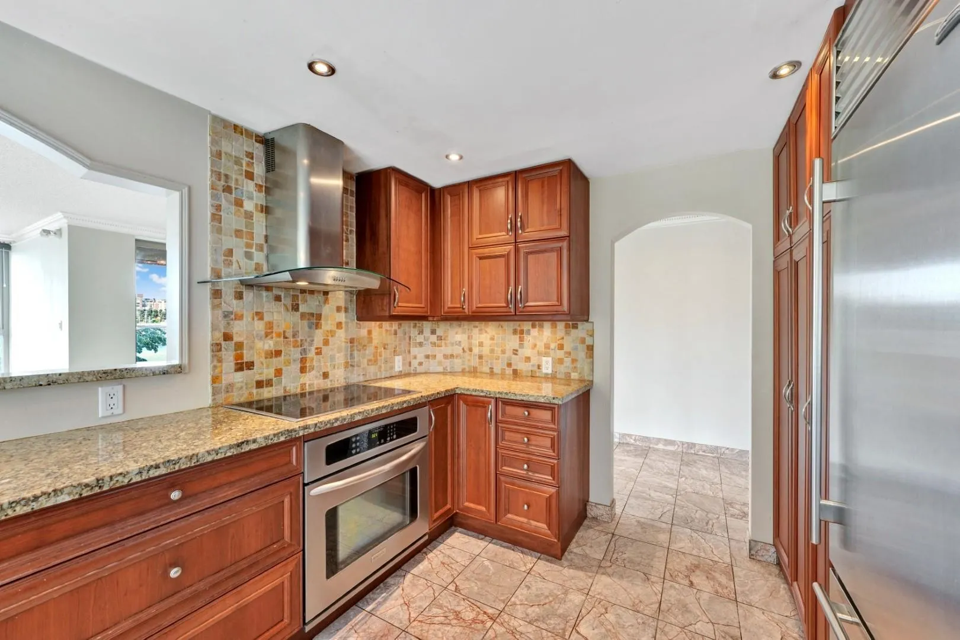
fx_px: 373
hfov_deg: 104.3
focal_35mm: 14
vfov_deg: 81.2
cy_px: 320
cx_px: 480
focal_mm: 14
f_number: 8
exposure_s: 1/13
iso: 400
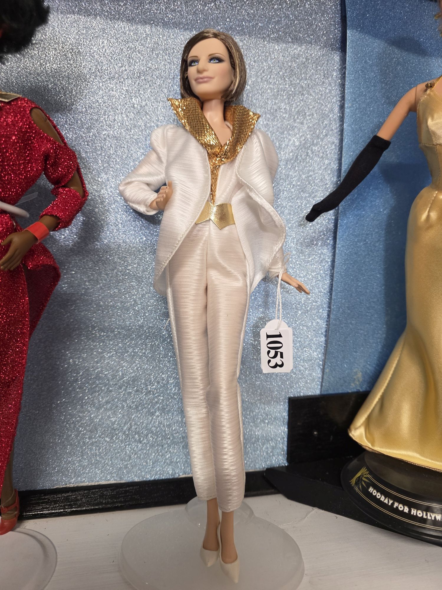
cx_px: 221
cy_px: 295
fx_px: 392
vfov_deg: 73.9
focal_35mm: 23
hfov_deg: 58.9
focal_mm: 6.3
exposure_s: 1/100
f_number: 1.7
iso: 500
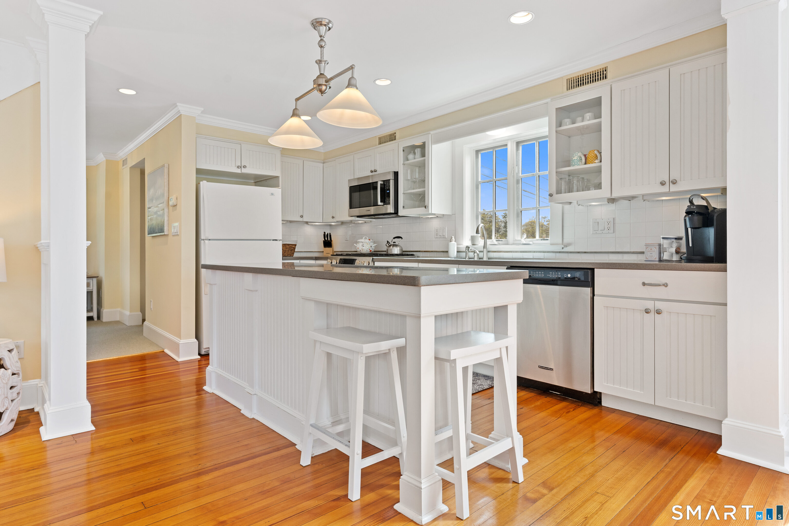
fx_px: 438
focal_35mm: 20
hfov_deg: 84.0
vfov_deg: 61.9
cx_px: 394
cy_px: 263
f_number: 8
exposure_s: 1/13
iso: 320
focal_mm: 20
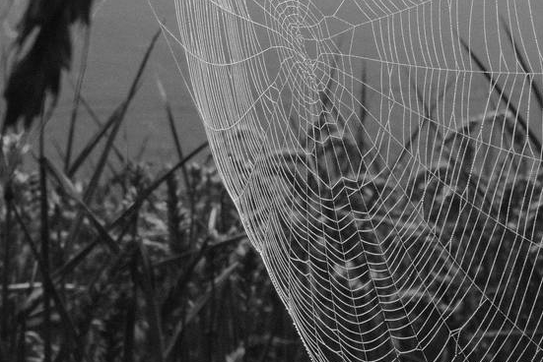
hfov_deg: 17.2
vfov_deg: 11.3
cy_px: -60
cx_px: 261
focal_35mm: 119
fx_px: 1796
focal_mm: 27.5
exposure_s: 1/160
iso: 640
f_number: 16
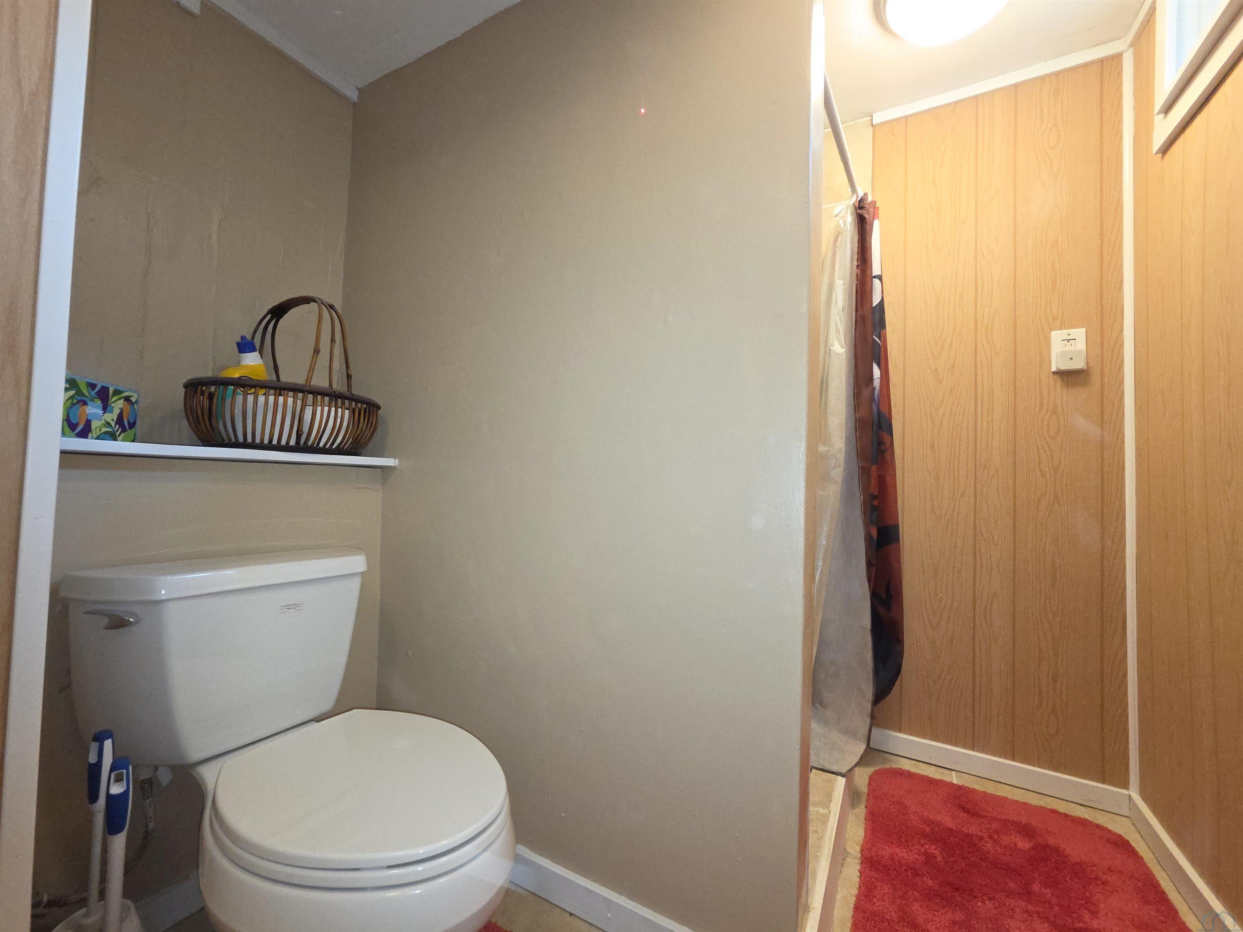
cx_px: 622
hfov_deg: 106.2
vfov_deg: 89.9
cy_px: 466
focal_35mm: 13
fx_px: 467
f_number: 2.2
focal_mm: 2.2
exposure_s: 1/60
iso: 250
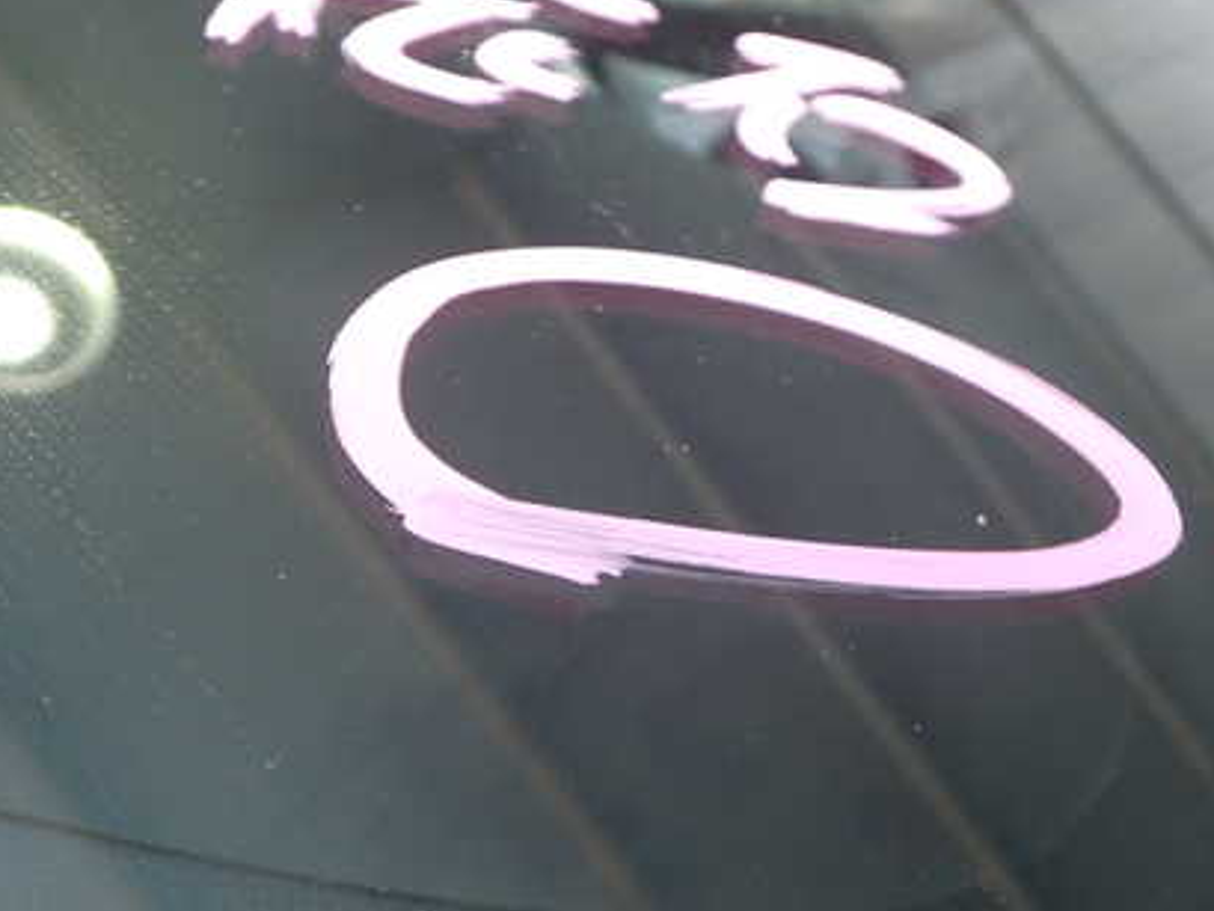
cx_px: 686
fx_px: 1544
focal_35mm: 44
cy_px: 344
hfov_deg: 42.8
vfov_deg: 32.7
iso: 200
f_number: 2.3
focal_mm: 5.4
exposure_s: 1/100
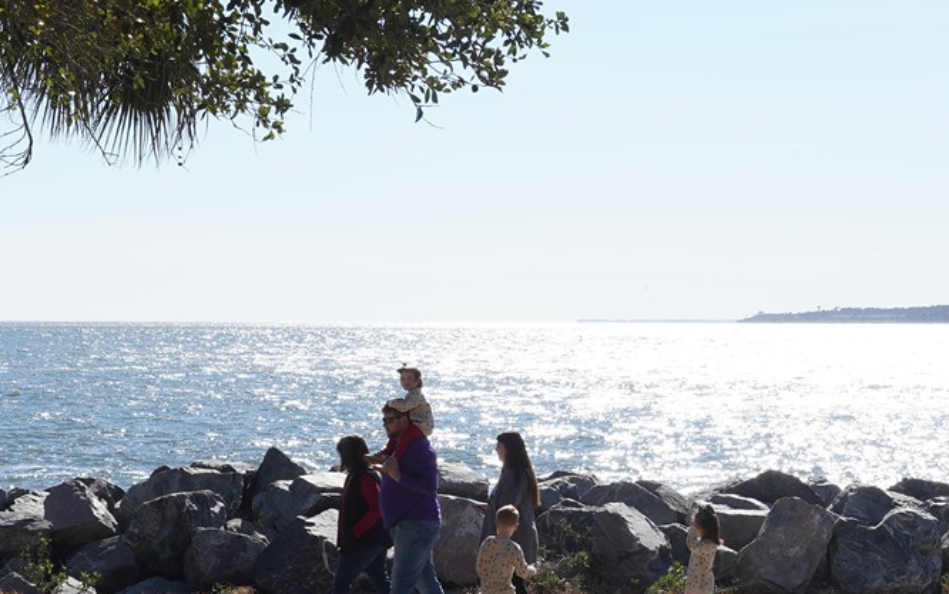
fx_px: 2691
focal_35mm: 104
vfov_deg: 12.5
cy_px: 100
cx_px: 586
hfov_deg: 20.0
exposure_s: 1/100
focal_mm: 34
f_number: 14
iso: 100
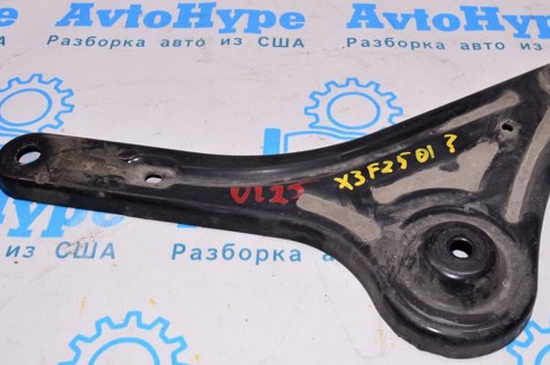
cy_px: 183
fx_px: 656
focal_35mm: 43
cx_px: 307
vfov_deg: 31.1
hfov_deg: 45.4
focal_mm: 22
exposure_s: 1/200
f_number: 8
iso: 1600
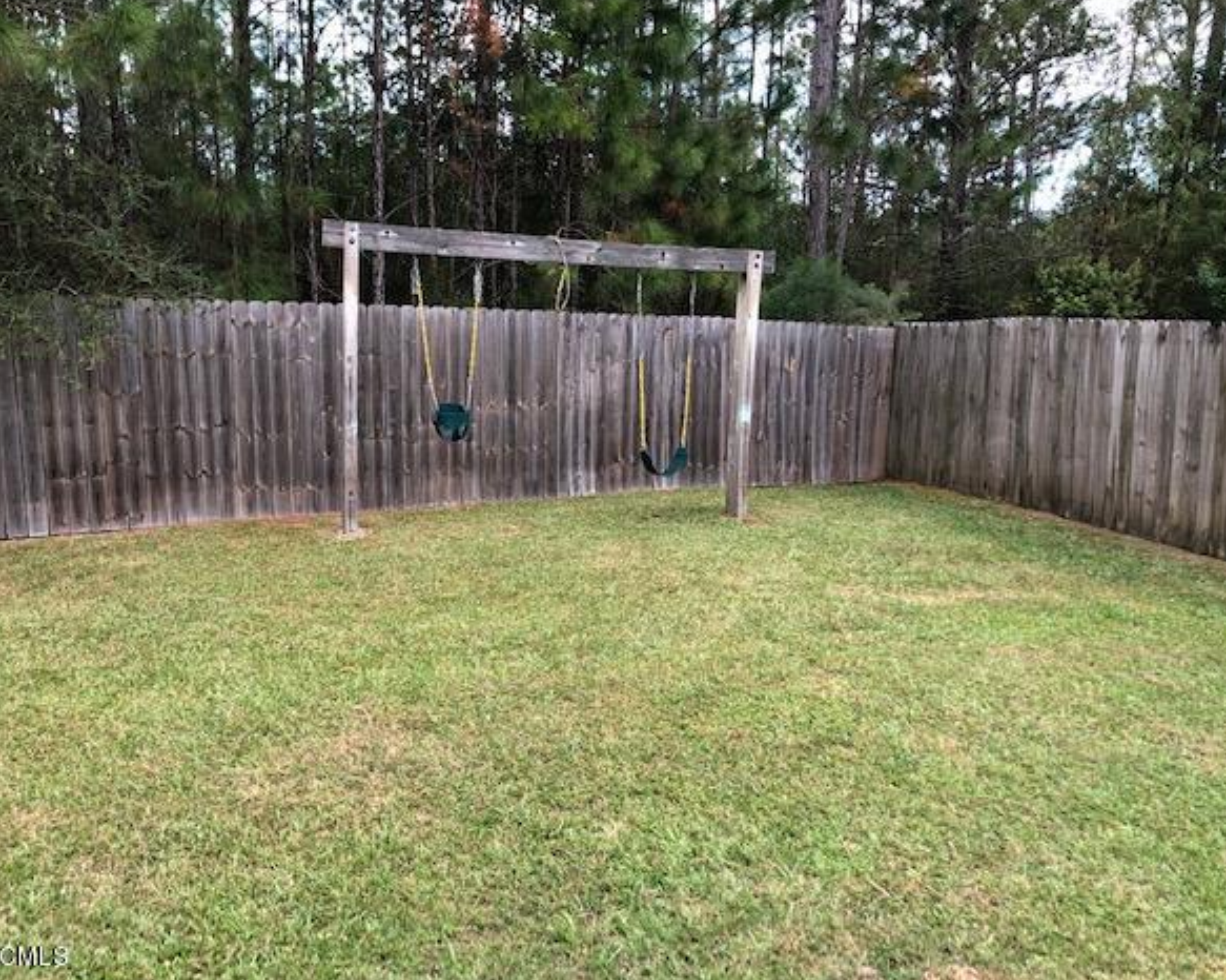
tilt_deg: -8.6
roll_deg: +0.6
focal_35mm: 30
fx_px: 1088
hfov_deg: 58.8
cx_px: 618
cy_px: 494
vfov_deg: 48.5
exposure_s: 1/120
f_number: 1.8
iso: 32
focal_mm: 3.99
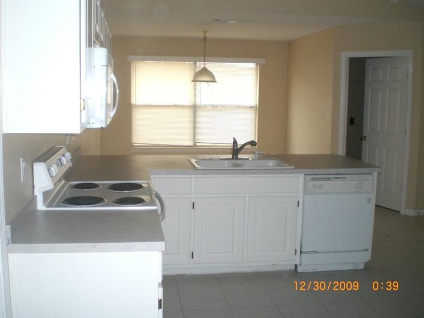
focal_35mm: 38
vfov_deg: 37.7
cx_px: 212
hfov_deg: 49.0
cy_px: 159
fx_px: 465
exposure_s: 1/60
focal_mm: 6.3
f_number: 3.1
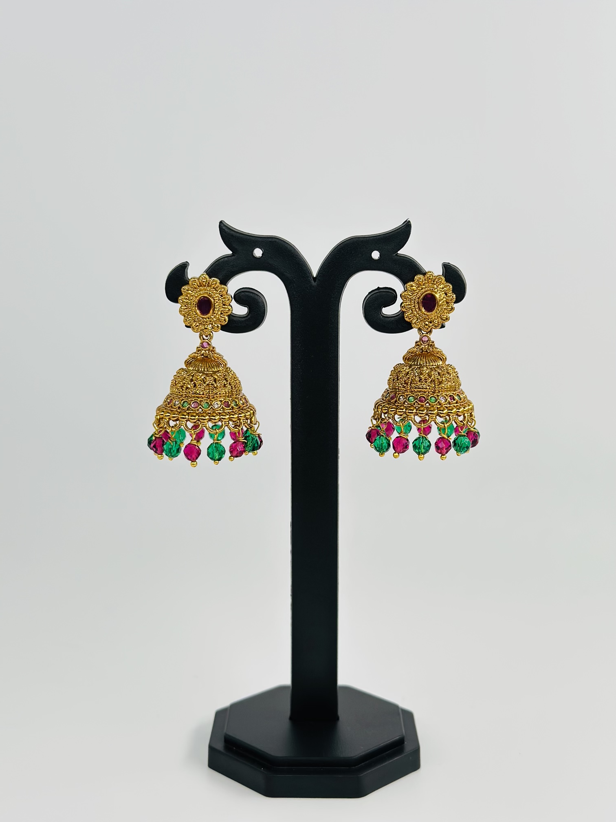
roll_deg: -1.8
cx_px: 308
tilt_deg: -9.4
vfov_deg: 39.7
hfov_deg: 30.3
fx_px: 1139
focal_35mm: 48
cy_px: 411
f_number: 1.78
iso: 80
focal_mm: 6.86
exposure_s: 1/1414
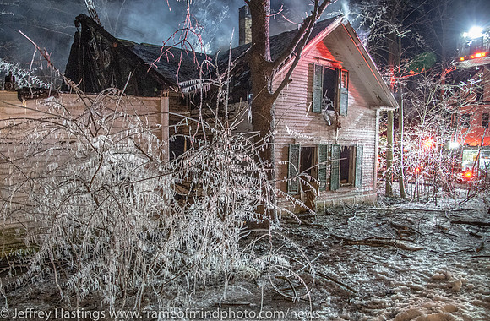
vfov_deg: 48.7
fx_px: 354
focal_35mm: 26
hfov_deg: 69.2
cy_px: 169
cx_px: 229
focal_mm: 16
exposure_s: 1/25
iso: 2500
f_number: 4
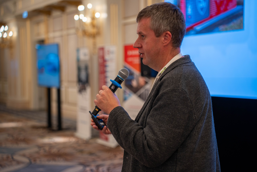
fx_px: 535
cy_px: 86
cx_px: 128
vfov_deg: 18.2
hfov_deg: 27.0
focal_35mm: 75
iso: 400
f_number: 2.8
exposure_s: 1/200
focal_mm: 75
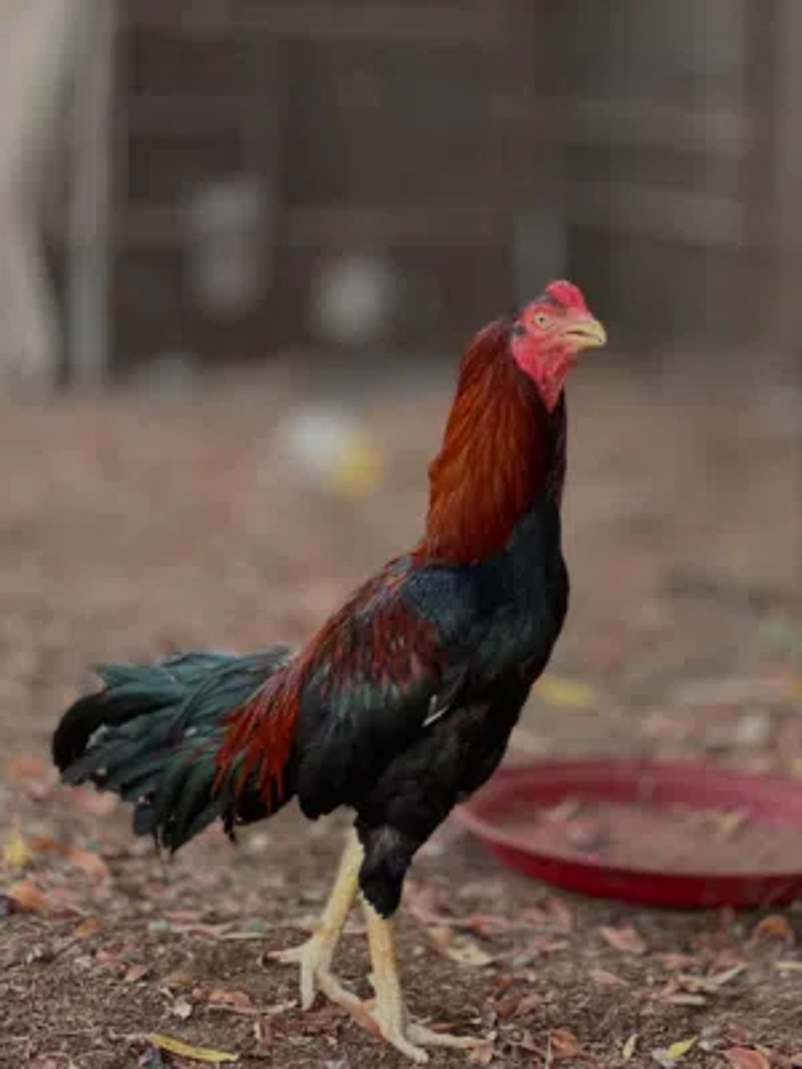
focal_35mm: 77
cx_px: 401
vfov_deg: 25.3
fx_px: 2379
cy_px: 534
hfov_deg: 19.1
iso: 250
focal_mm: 9
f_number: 2.8
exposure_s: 1/116
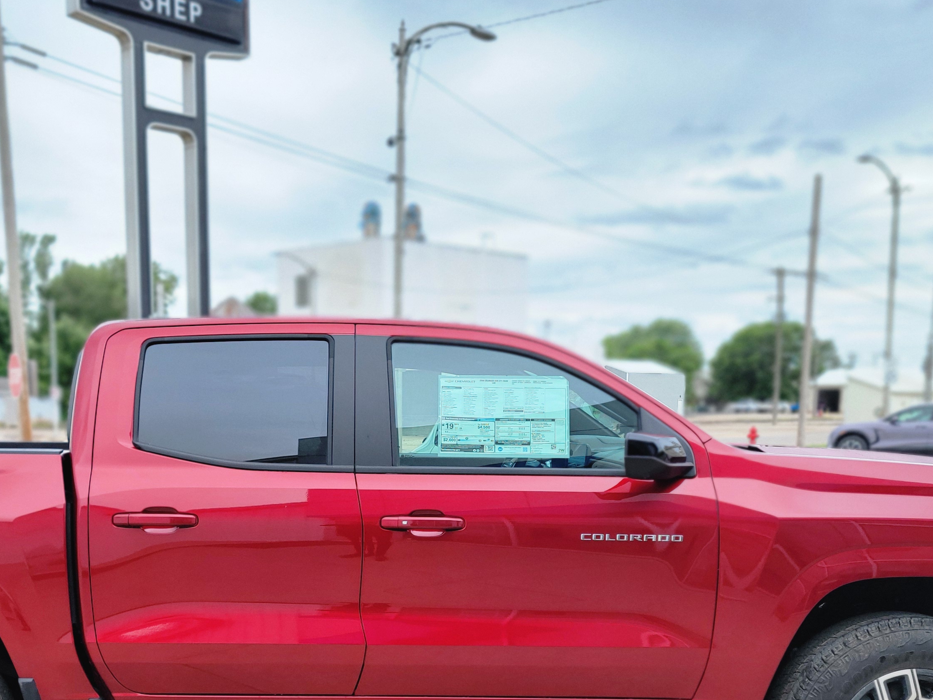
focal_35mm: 43
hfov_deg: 43.3
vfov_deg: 32.5
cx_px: 320
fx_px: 1159
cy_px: 574
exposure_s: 1/322
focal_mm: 6.7
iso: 16
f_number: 1.8
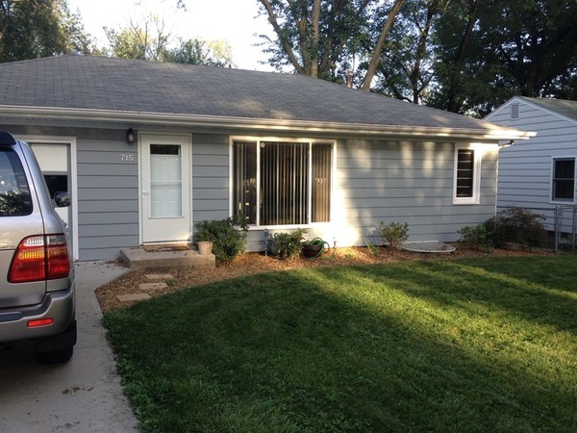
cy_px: 216
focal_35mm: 35
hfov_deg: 52.6
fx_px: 583
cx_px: 288
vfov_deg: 40.7
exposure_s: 1/141
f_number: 2.4
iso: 50
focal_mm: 4.28
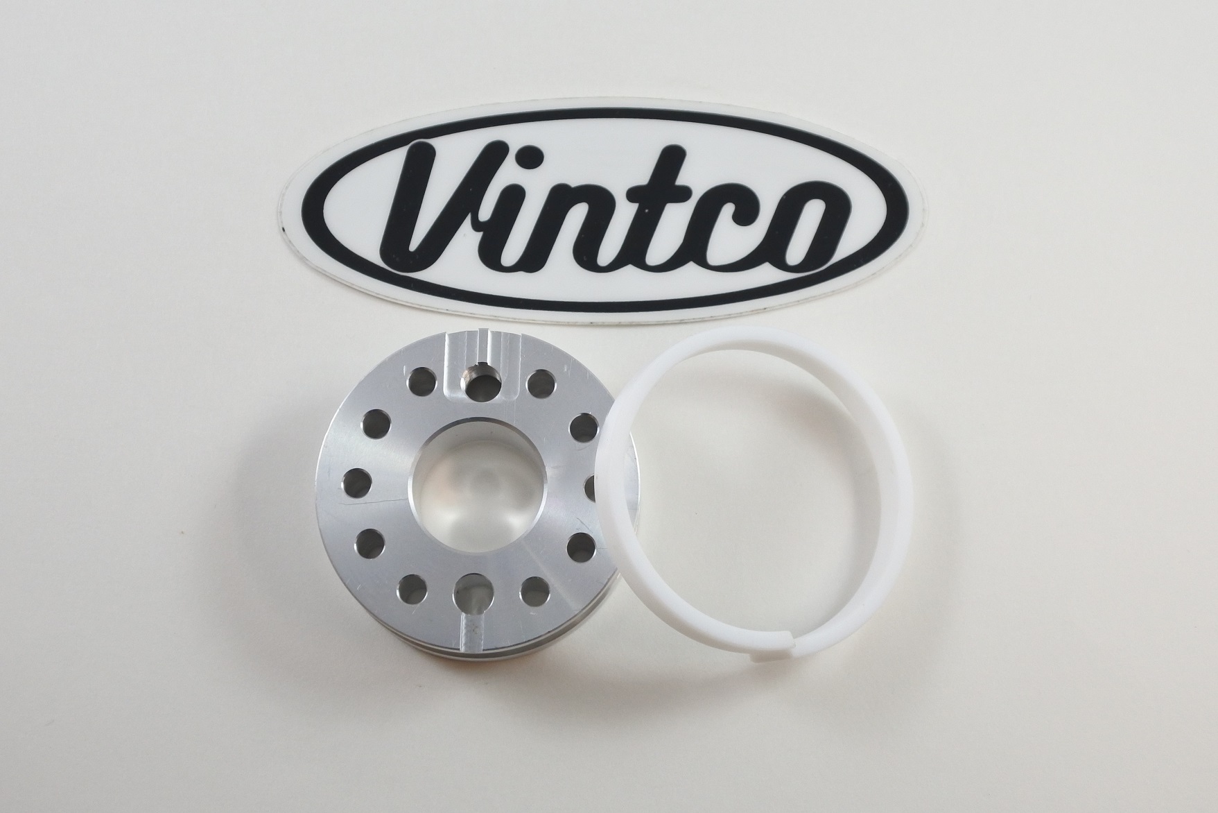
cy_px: 406
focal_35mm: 45
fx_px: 1523
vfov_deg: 29.9
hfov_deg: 43.6
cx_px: 609
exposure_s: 1/125
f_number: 4.5
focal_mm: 16.8
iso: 450
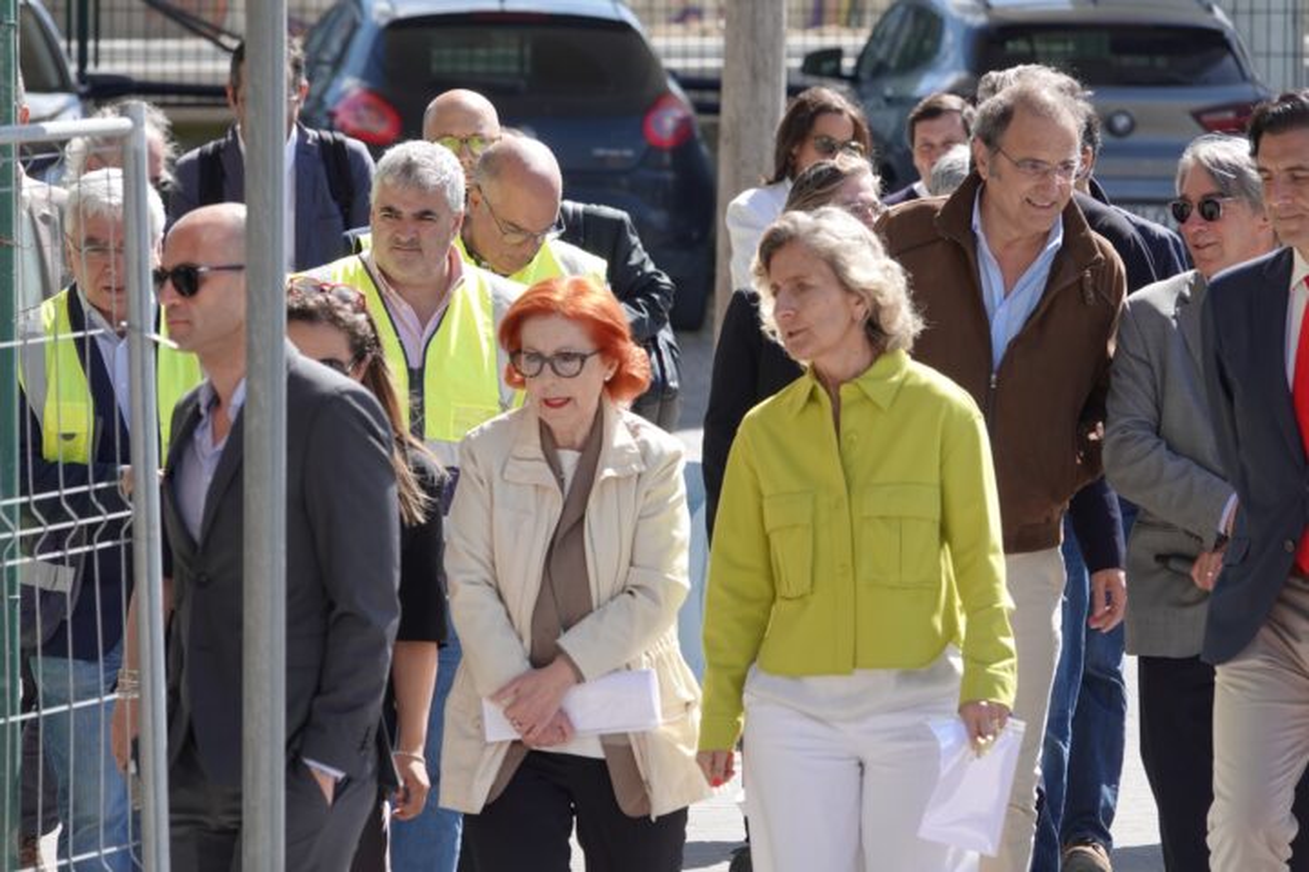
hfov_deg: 6.0
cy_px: 436
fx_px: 12398
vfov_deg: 4.0
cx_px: 654
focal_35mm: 341
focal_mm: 124.94
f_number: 4
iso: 100
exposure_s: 1/320
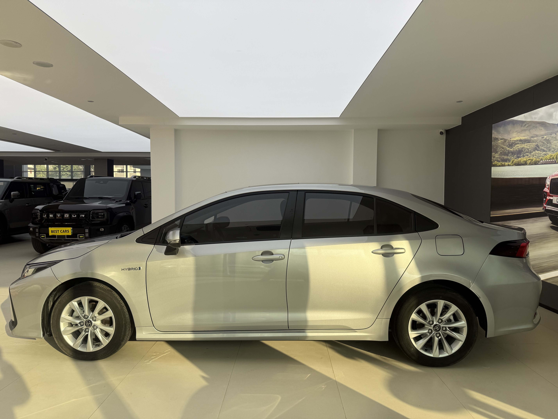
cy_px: 210
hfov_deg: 71.6
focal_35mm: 24
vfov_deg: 56.8
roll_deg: -0.2
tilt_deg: -0.7
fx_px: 387
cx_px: 279
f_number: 1.78
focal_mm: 6.76
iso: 80
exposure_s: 1/813
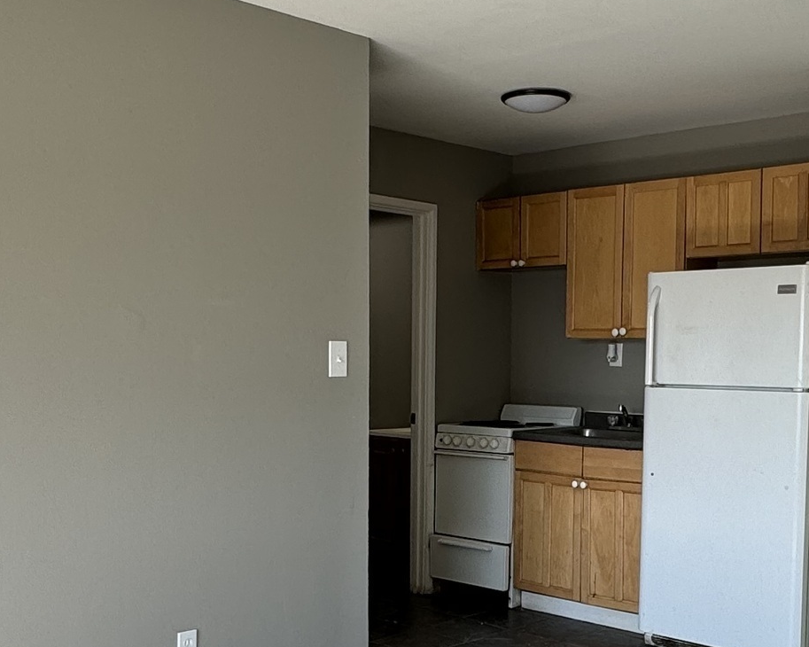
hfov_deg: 40.3
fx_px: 1101
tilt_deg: -4.3
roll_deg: -0.6
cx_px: 438
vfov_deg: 32.5
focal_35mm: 46
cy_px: 426
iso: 50
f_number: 2.2
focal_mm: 2.22
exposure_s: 1/99
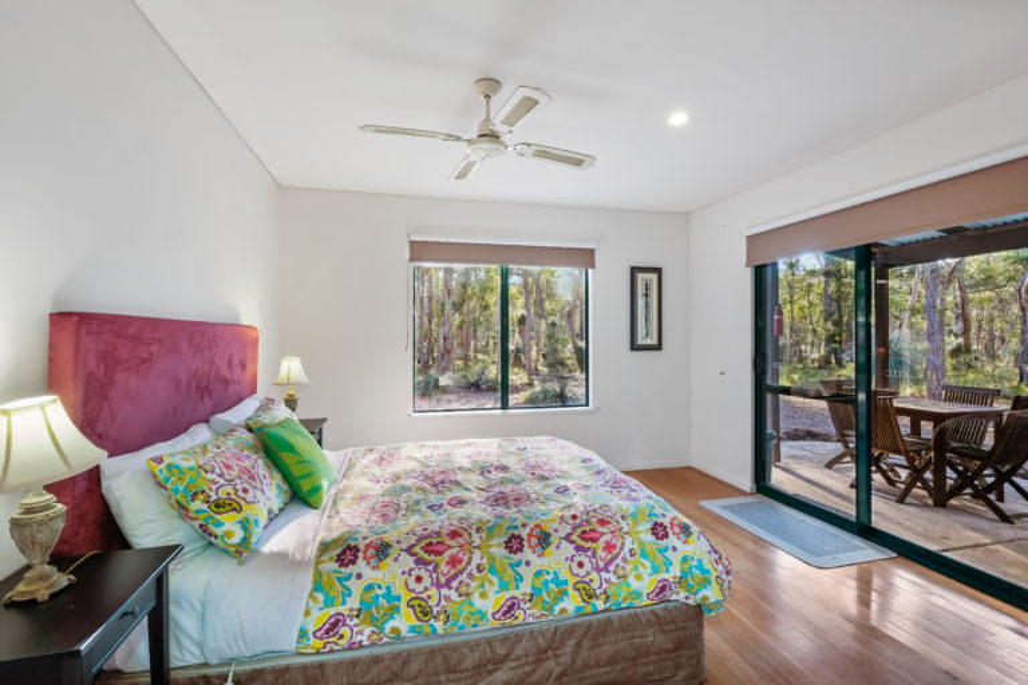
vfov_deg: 77.3
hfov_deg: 100.4
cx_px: 514
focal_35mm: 15
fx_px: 428
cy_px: 342
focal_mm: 10
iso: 200
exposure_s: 1/2.5
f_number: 11
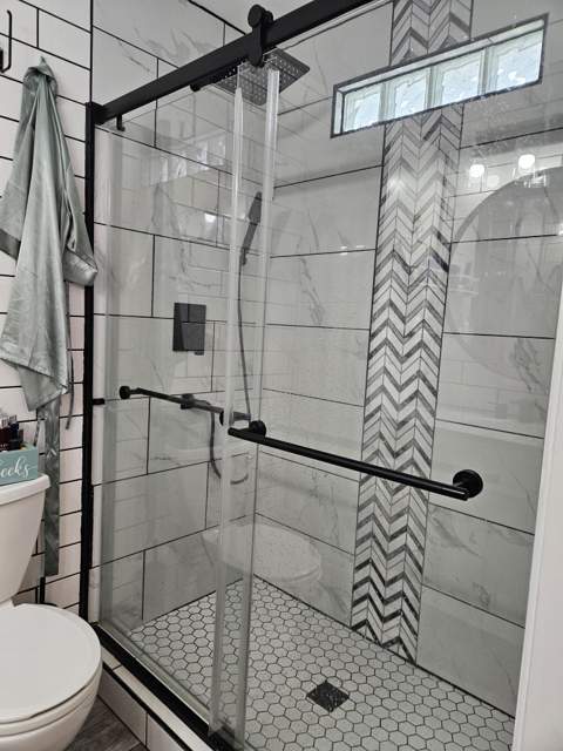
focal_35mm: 23
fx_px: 499
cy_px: 376
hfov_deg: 58.9
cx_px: 282
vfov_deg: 73.9
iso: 200
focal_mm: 5.4
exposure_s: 1/120
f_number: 1.8
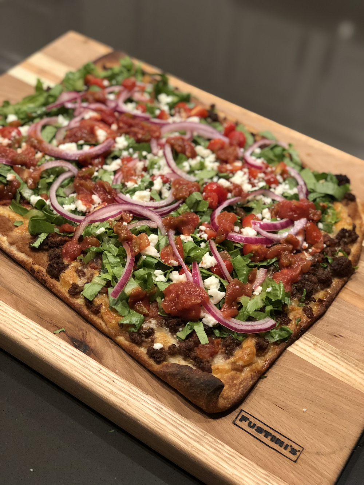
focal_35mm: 52
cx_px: 182
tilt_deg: -46.3
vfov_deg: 36.8
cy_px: 242
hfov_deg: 28.0
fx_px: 729
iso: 160
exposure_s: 1/24
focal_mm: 6
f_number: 2.4
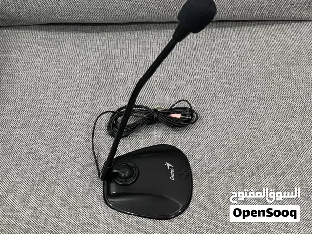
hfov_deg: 67.3
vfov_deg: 53.1
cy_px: 117
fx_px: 234
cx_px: 156
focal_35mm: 26
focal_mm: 4.2
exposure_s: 1/50
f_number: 1.6
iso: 100
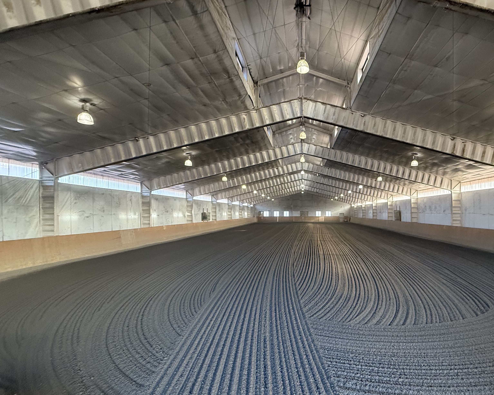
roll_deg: +0.4
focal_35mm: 18
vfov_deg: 73.6
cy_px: 215
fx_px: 263
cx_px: 310
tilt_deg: -0.3
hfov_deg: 84.7
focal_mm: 2.22
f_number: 2.2
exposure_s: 1/120
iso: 640
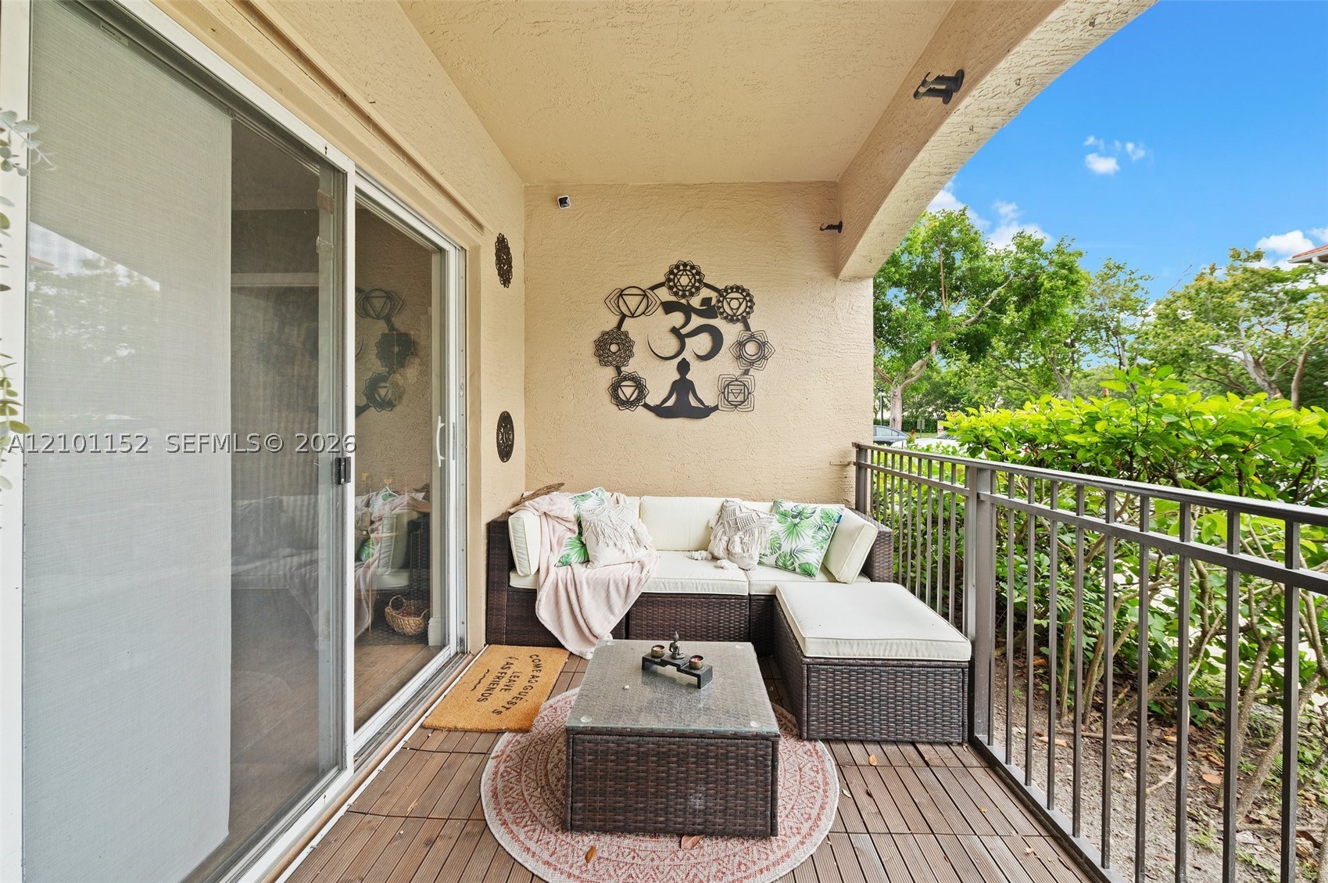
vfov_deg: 81.1
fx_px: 516
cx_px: 664
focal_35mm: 14
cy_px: 442
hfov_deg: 104.3
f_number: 8
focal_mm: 14
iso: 200
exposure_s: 1/20
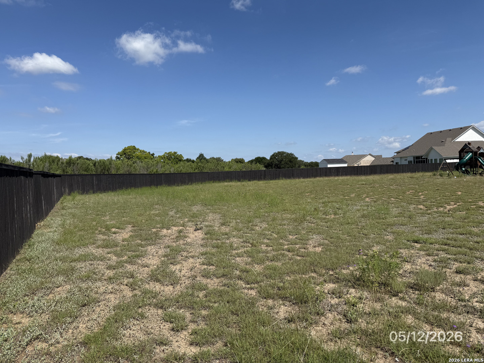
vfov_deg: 56.8
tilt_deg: -1.1
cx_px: 242
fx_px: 336
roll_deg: +1.4
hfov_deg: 71.6
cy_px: 182
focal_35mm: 24
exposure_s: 1/6173
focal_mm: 6.76
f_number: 1.78
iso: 80
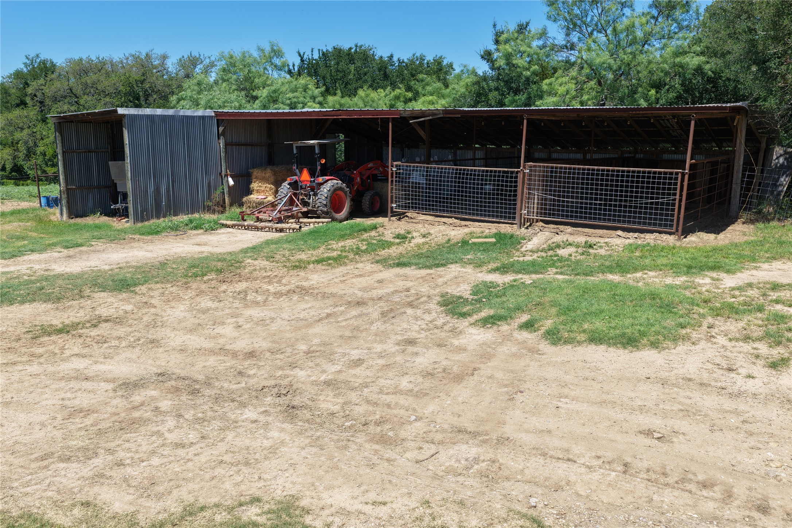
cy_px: 264
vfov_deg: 46.4
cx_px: 396
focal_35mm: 28
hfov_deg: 65.5
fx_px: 616
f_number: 2.8
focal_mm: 14.45
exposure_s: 1/1600
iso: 160
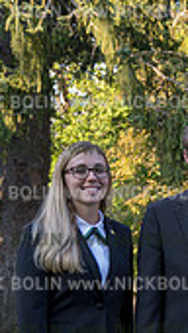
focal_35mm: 118
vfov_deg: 17.9
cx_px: 405
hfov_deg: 9.5
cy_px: 285
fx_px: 1043
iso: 125
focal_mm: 33
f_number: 4
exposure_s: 1/60
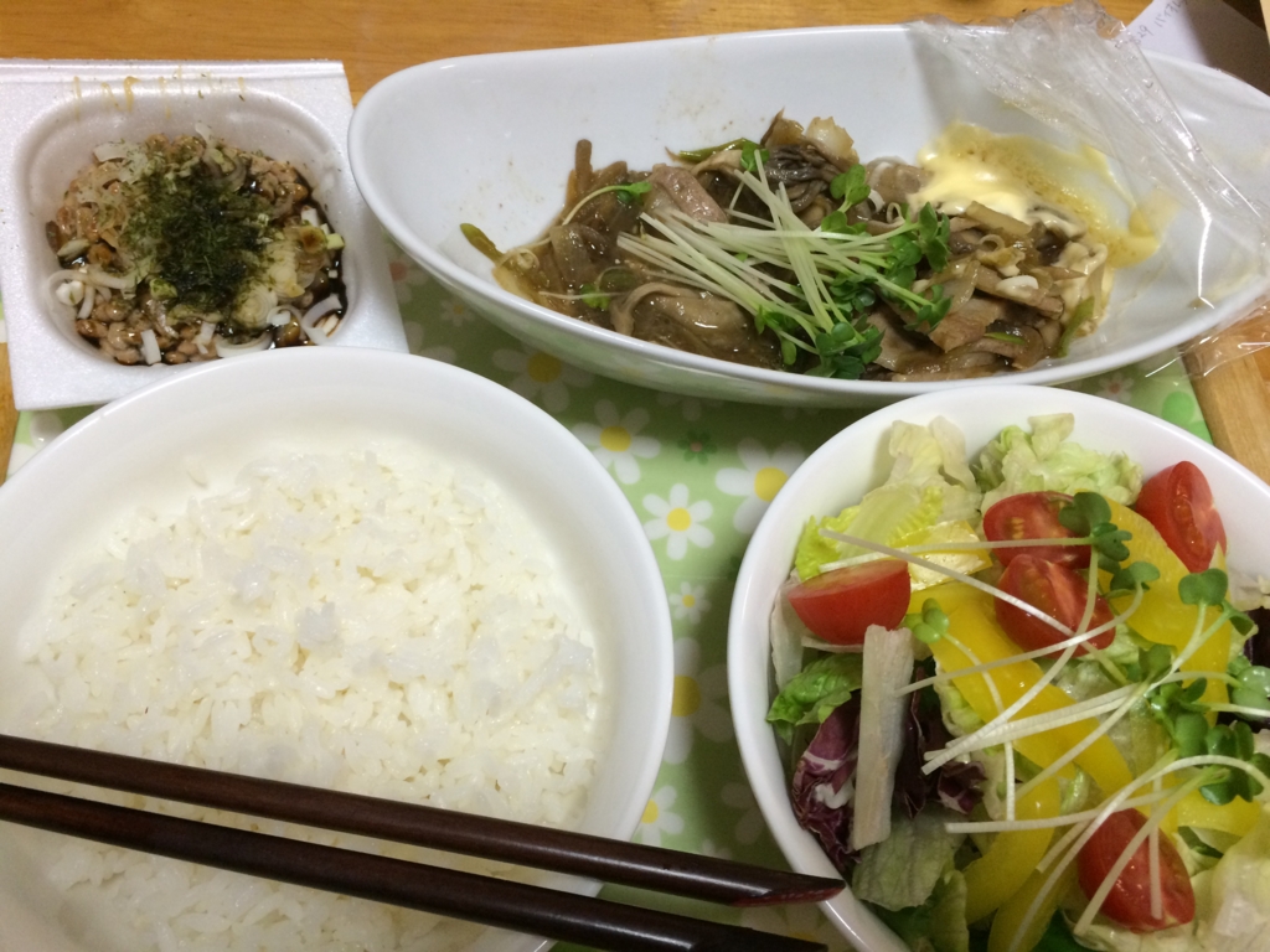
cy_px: 476
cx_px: 635
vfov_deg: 48.2
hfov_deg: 61.7
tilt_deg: -62.5
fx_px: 1064
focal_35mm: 29
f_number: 2.2
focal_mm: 4.15
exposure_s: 1/30
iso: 160
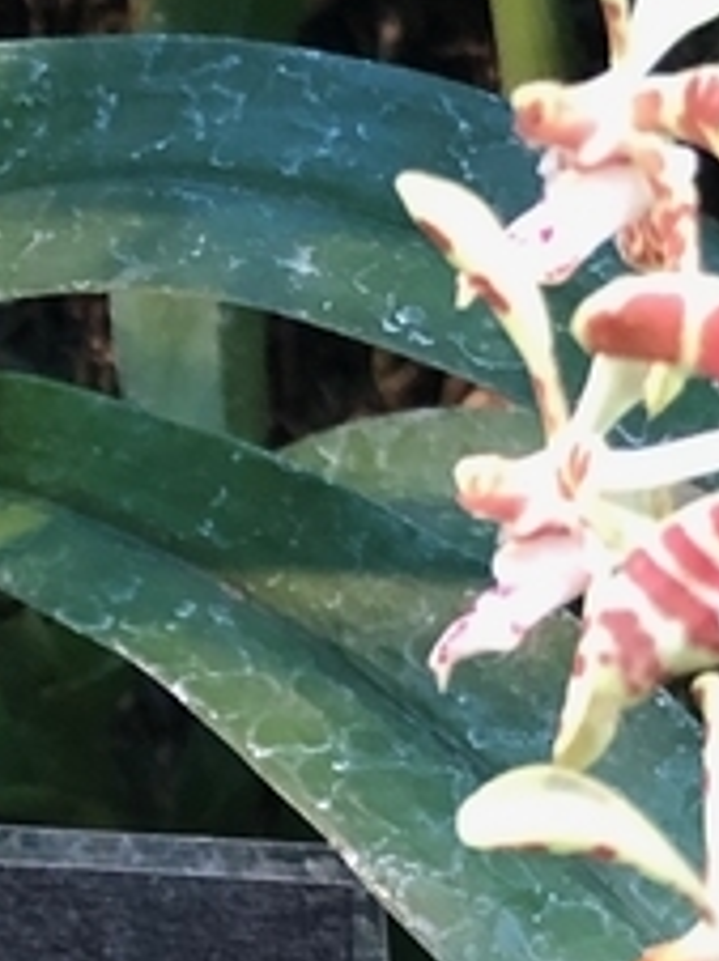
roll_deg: +1.7
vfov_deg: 12.9
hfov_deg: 9.9
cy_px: 1191
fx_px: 4134
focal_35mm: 149
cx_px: 13
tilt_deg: -18.4
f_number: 1.8
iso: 100
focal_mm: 3.99
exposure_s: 1/13
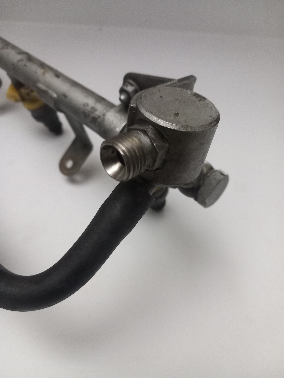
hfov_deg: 51.4
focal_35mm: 27
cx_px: 142
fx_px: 295
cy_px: 189
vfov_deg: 65.3
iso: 400
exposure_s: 1/20
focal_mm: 4
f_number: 1.8
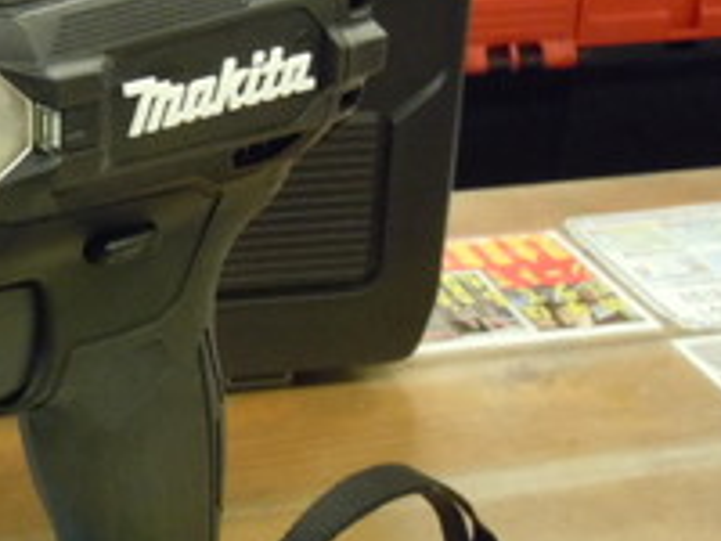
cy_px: 314
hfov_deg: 28.5
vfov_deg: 22.2
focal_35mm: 66
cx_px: 105
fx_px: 1375
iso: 800
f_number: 4
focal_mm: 5.9
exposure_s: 1/30
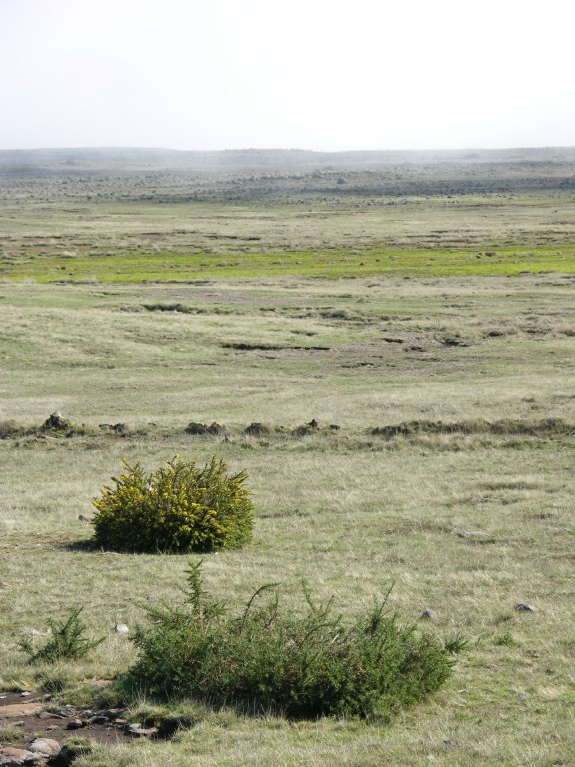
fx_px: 3101
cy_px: 384
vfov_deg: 14.1
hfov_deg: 10.6
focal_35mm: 140
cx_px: 288
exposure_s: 1/204
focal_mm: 34.7
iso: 50
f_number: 4.8
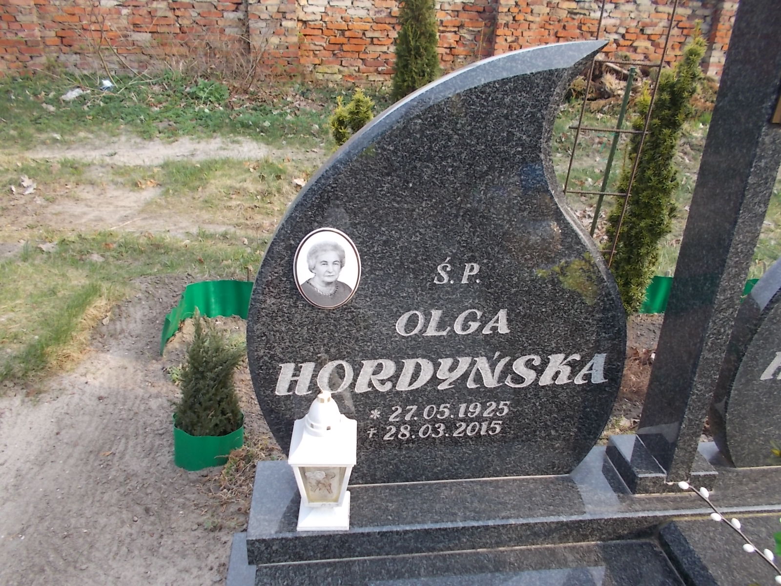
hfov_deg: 67.3
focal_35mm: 26
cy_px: 293
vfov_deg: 53.1
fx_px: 587
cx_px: 390
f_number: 3.2
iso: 80
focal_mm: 4.6
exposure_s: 1/160
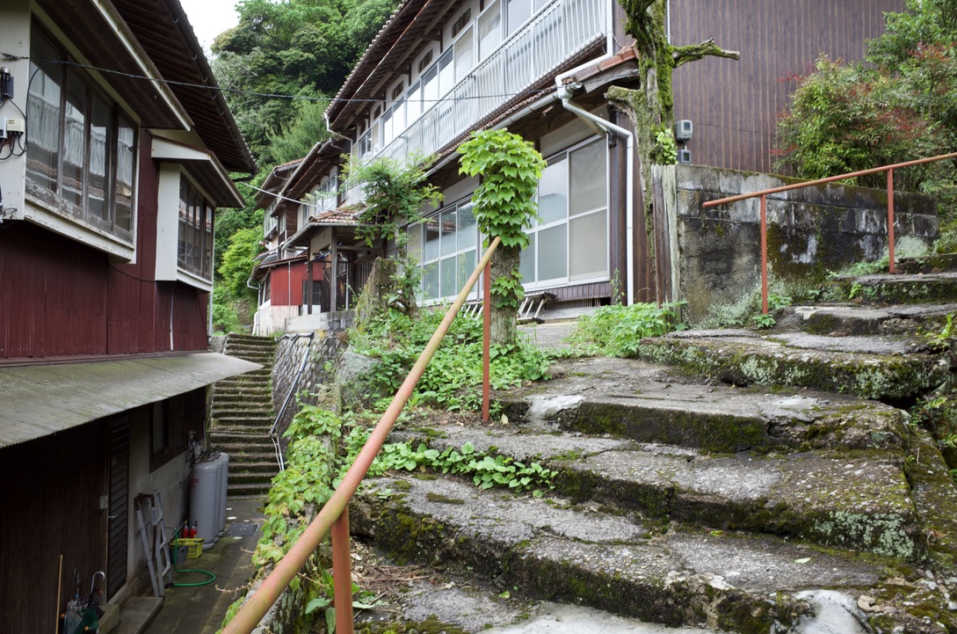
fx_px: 743
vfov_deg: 46.2
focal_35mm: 28
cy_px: 317
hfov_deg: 65.6
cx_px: 478
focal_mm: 18.3
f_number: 8
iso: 200
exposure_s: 1/45
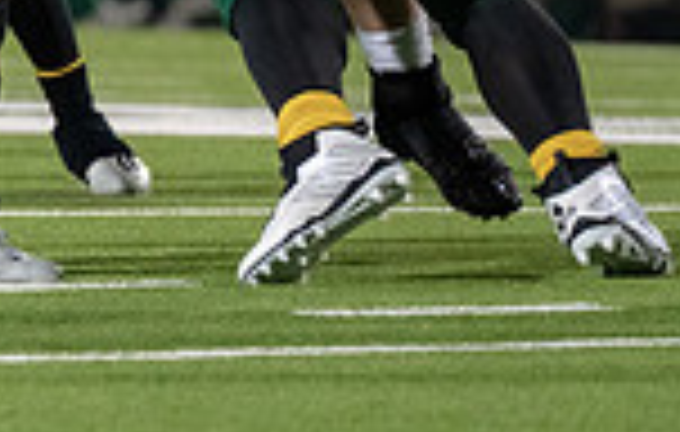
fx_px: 20280
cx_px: -809
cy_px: -137
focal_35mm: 1089
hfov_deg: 1.9
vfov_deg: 1.2
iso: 3200
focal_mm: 200
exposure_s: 1/1250
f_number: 2.8
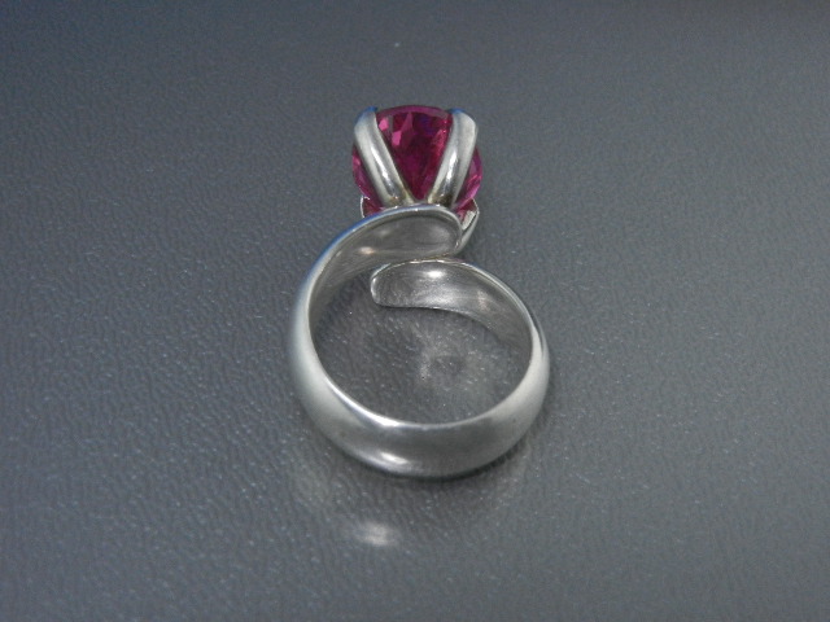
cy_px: 311
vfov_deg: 24.8
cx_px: 415
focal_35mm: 59
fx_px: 1415
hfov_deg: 32.7
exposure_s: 1/30
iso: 677
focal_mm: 10.6
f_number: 8
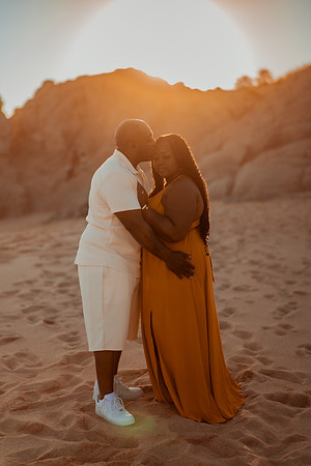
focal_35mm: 58
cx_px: 156
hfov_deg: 23.4
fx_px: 752
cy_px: 233
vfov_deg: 34.5
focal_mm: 58
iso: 100
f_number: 1.4
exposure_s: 1/4000
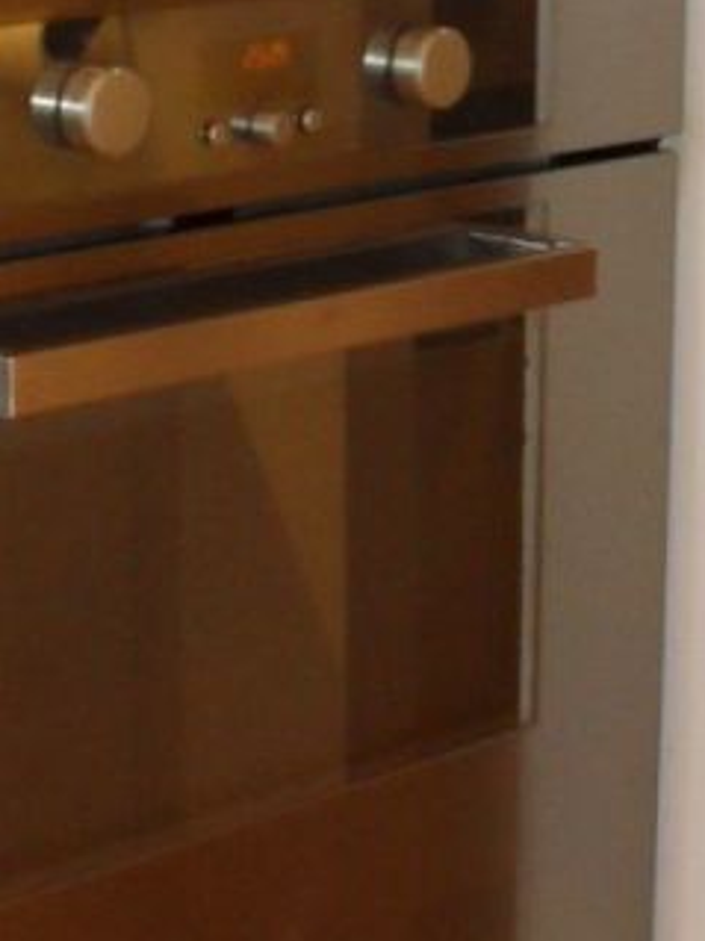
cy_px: 507
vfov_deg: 16.8
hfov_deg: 12.6
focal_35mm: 117
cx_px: 233
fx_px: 3179
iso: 200
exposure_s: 1/45
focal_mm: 6.3
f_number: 3.2
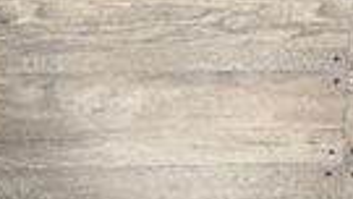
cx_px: -120
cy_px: 429
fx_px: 1161
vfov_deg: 9.1
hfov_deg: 16.3
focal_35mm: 124
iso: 64
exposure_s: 1/27
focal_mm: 6.76
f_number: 1.78
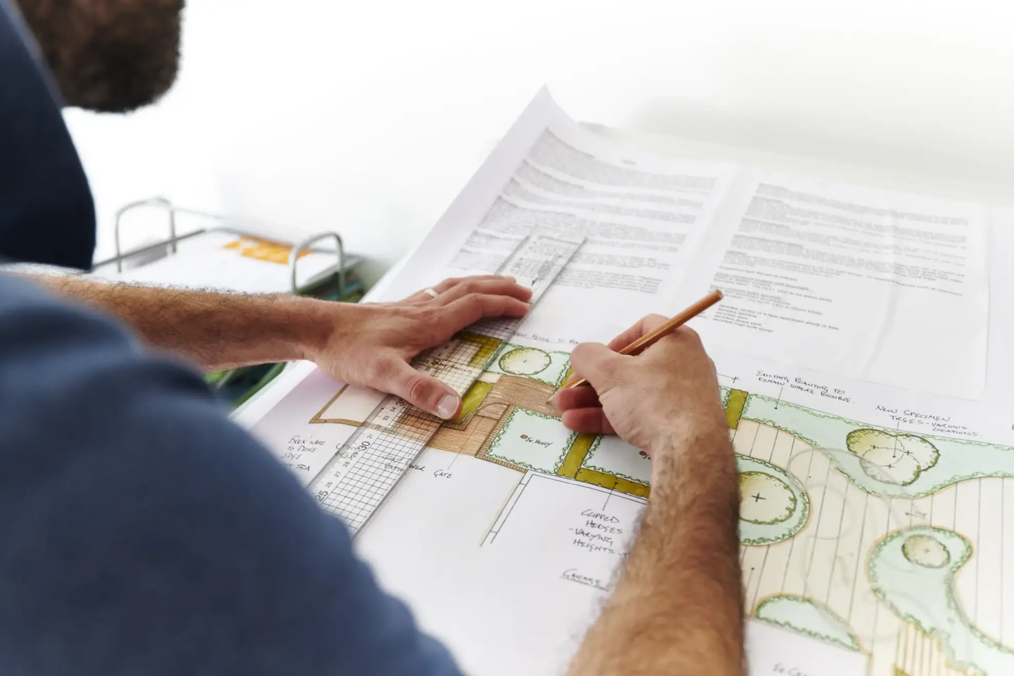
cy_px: 346
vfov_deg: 40.0
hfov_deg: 57.2
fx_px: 930
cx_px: 499
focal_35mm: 33
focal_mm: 32
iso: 200
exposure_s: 1/80
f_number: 4
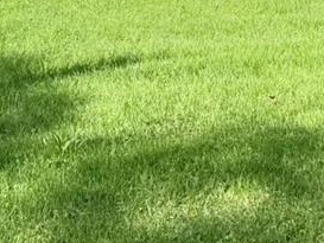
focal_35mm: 90
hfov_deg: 21.1
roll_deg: +0.2
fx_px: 843
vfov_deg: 15.1
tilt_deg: -2.1
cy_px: -132
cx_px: 316
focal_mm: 6.76
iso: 100
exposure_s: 1/1361
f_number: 1.78
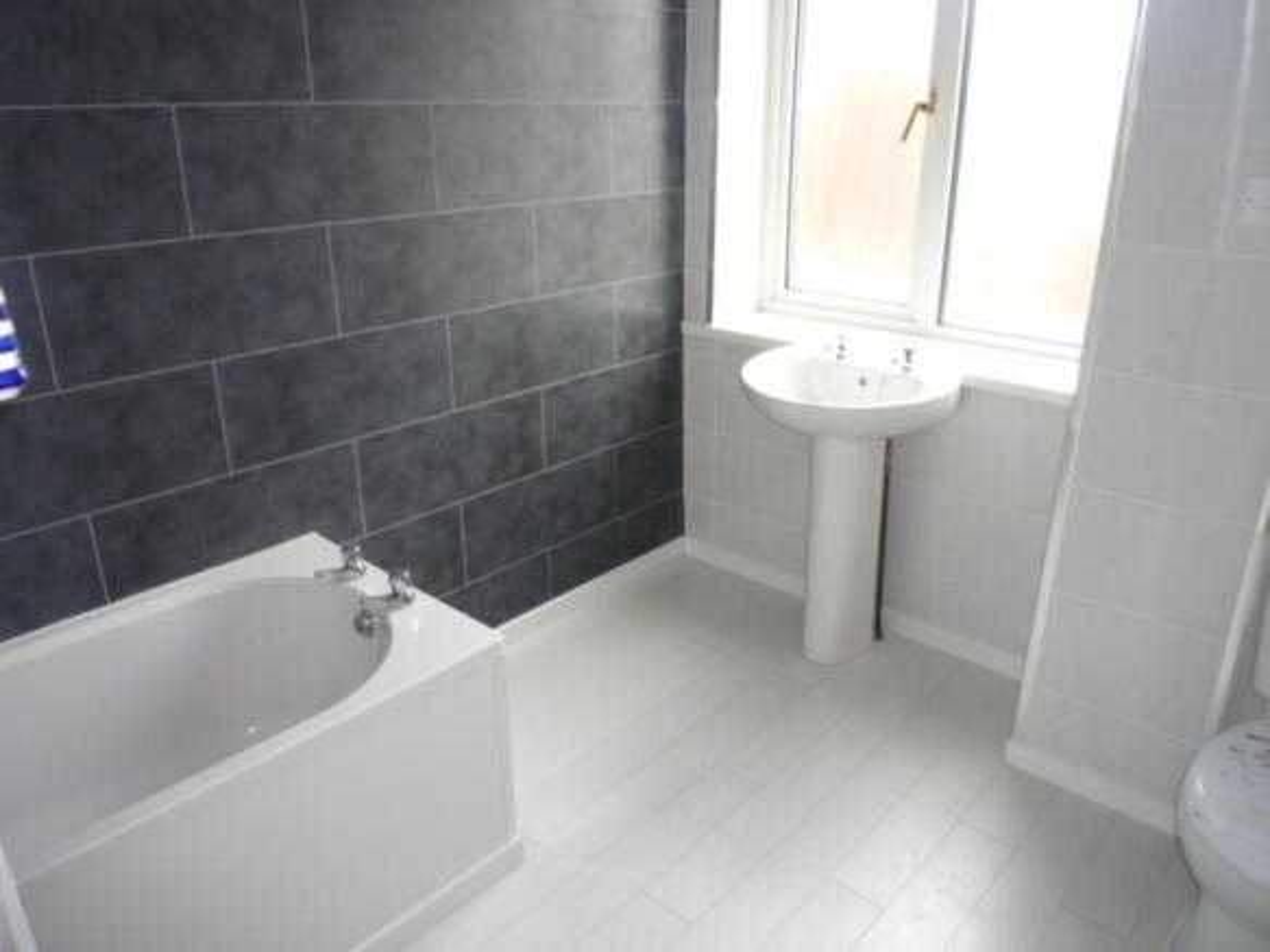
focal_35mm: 25
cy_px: 476
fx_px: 917
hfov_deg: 69.4
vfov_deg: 54.9
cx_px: 635
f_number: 2.8
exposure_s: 1/30
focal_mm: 4.5
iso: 100
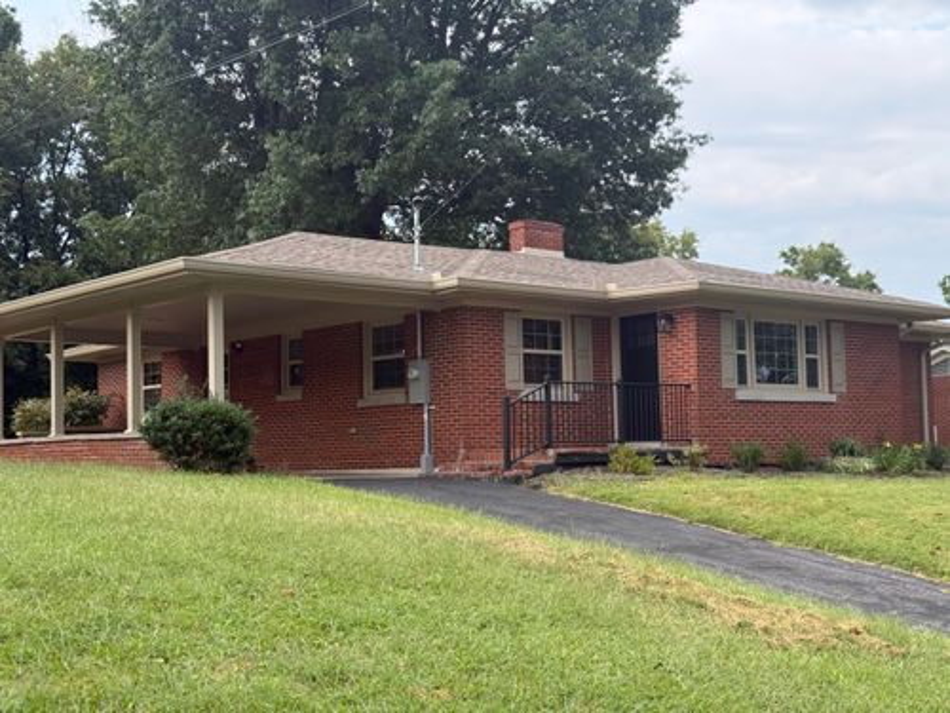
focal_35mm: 48
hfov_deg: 39.7
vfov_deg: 30.3
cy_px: 356
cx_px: 475
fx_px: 1317
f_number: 1.78
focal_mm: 6.76
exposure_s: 1/242
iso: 100
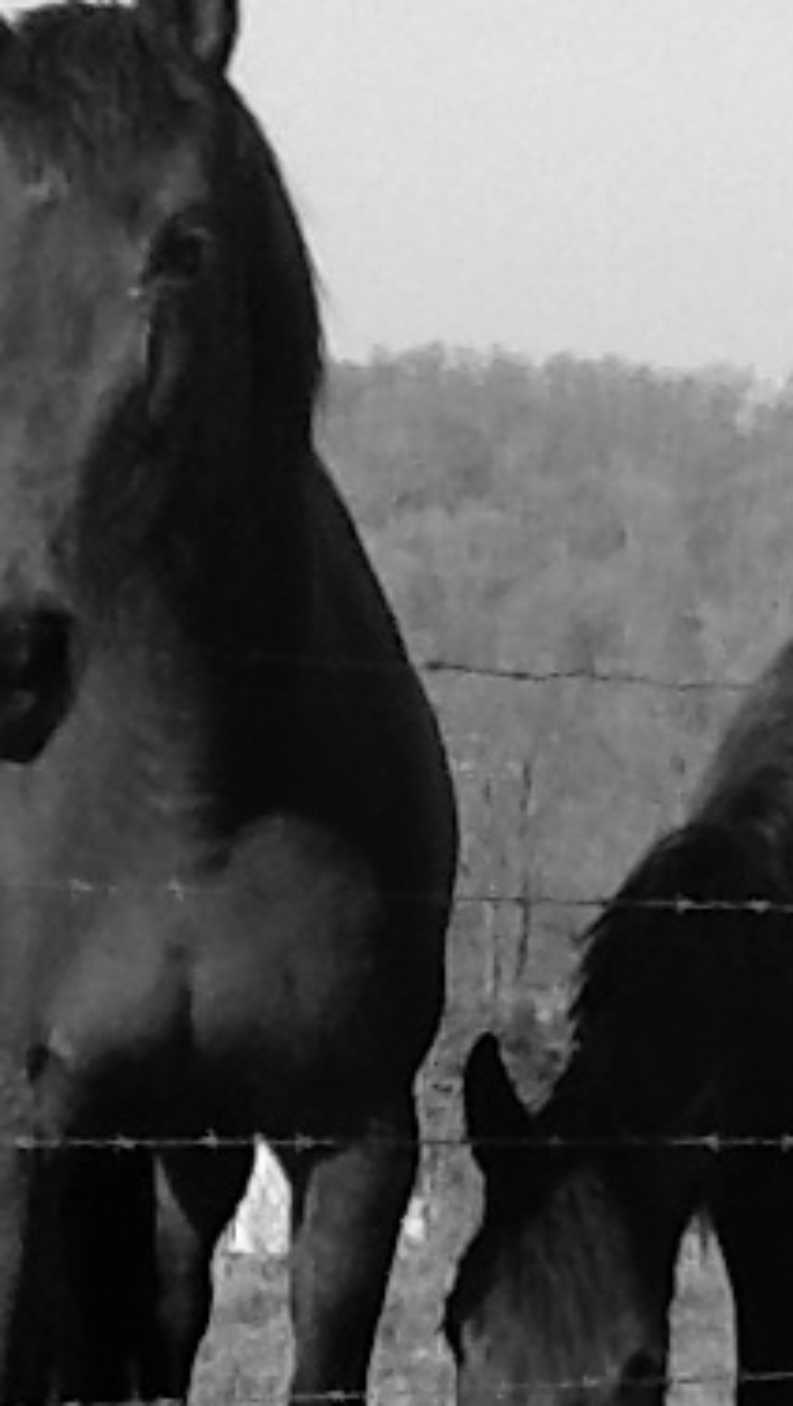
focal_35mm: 89
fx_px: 3321
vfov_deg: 23.6
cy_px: 1111
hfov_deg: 13.2
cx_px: -165
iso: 80
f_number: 2.4
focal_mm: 2.03
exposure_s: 1/835
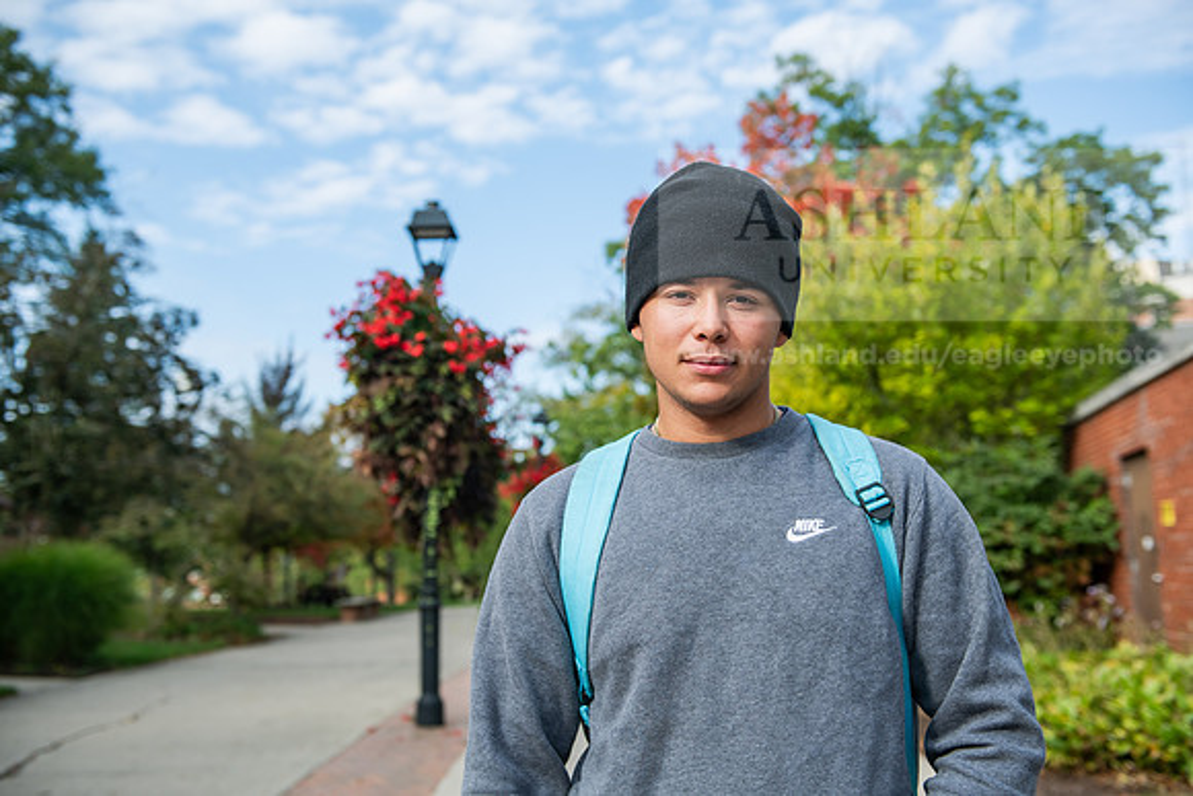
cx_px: 596
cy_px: 398
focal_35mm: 38
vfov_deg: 35.1
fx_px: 1260
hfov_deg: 50.7
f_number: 3.5
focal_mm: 38
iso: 100
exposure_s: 1/800
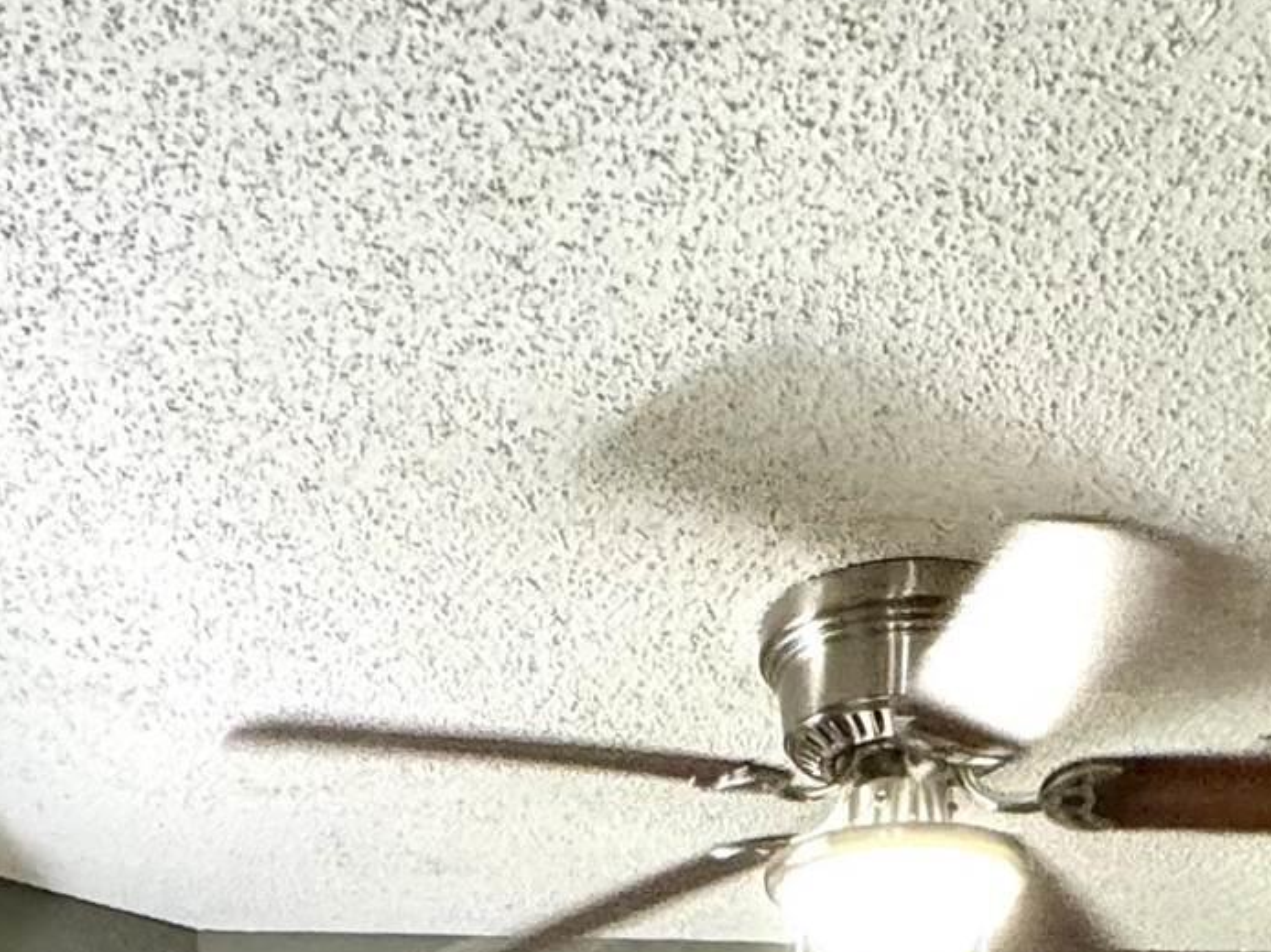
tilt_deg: -9.3
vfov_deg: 16.7
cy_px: 1975
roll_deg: -1.5
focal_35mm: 62
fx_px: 2276
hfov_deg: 31.2
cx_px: 579
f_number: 2.2
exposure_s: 1/60
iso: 250
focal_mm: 2.22
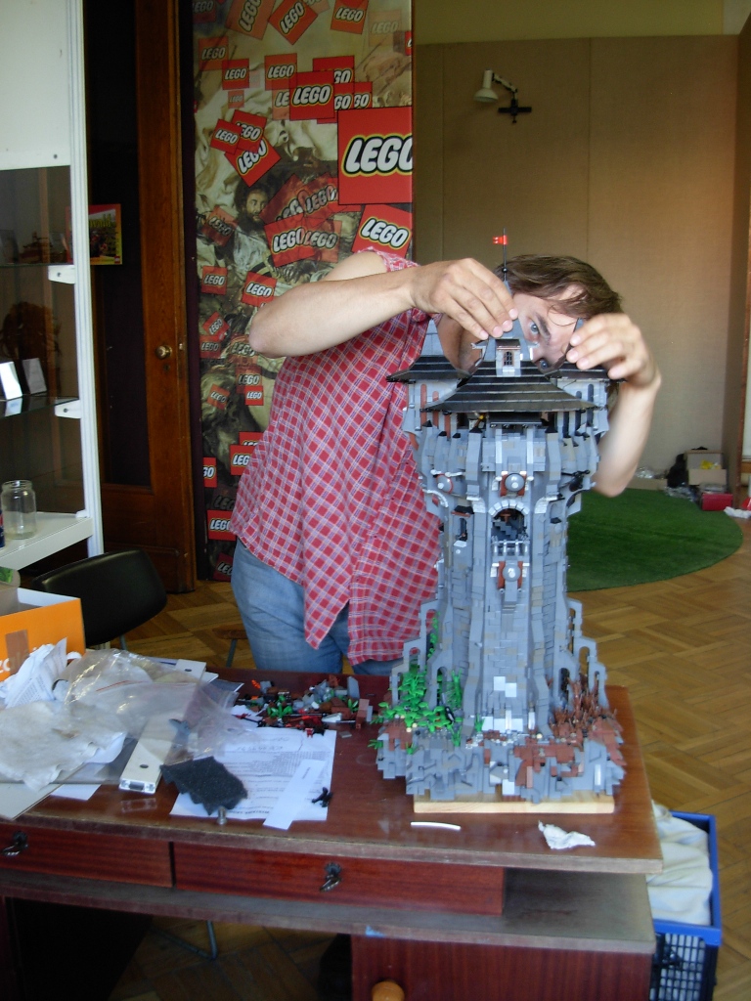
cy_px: 500
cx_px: 376
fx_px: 1099
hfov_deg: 37.7
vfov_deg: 49.0
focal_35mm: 38
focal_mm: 6.3
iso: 79
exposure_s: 1/7.5
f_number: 2.9
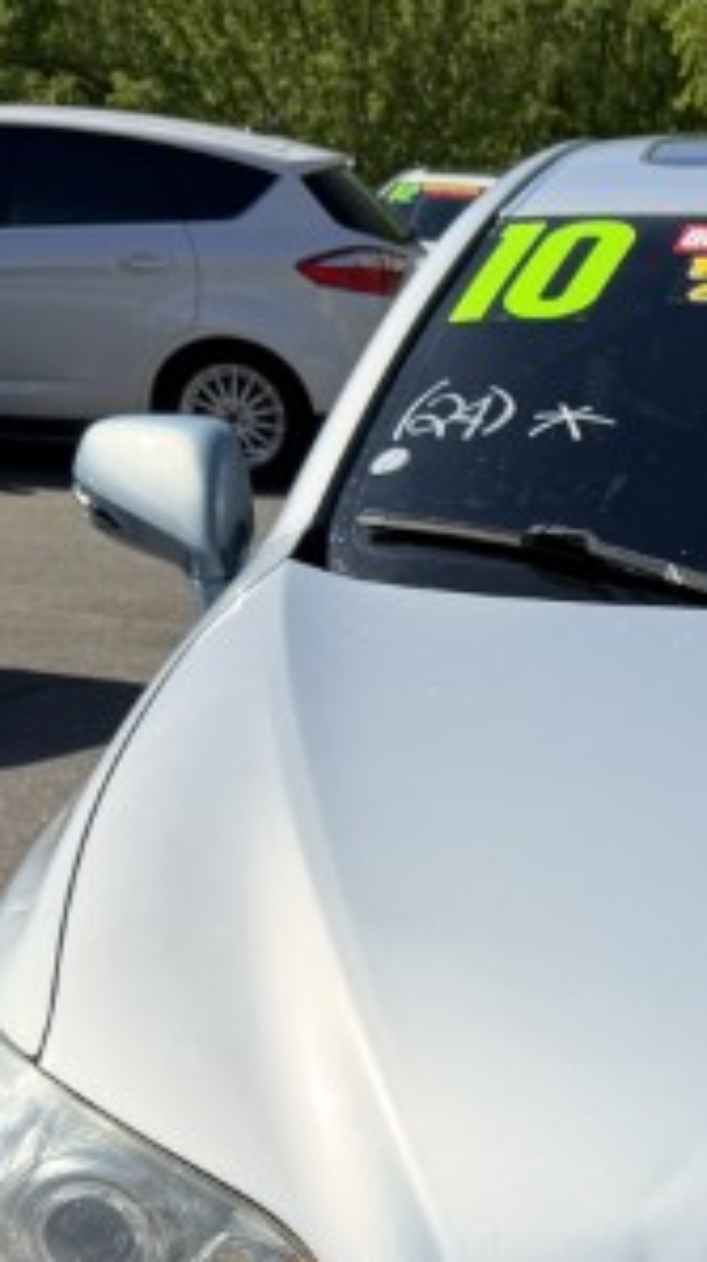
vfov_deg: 25.0
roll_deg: +0.4
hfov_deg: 13.8
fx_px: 2741
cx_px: 1056
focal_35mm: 82
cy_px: 1182
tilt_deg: -19.1
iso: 80
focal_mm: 6.76
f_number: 1.78
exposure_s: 1/4975
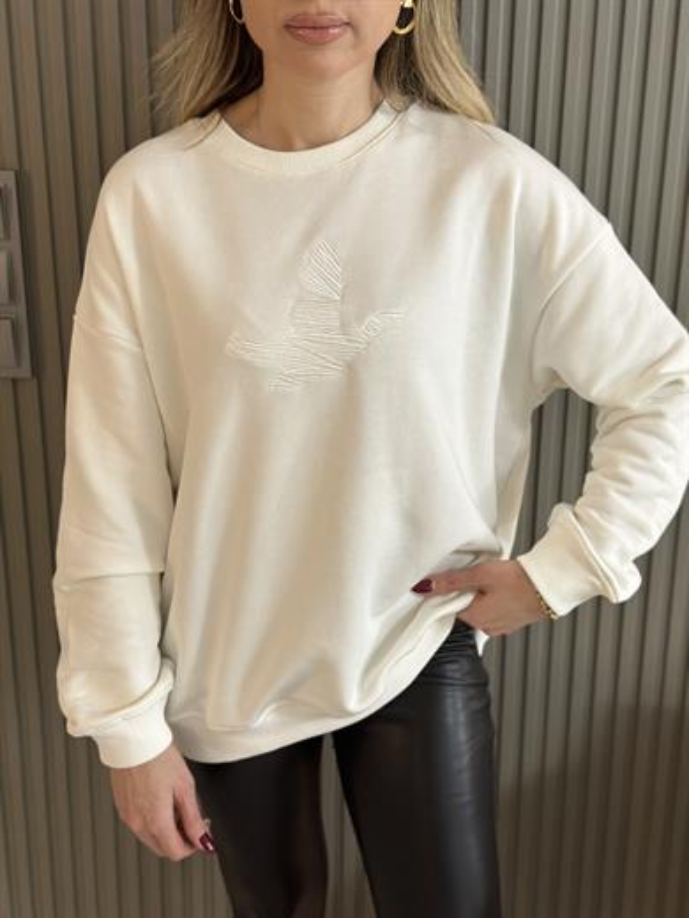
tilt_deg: -20.3
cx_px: 344
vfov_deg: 39.7
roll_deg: -0.5
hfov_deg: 30.3
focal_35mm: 48
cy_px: 459
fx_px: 1274
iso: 320
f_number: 1.78
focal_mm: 6.86
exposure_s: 1/33
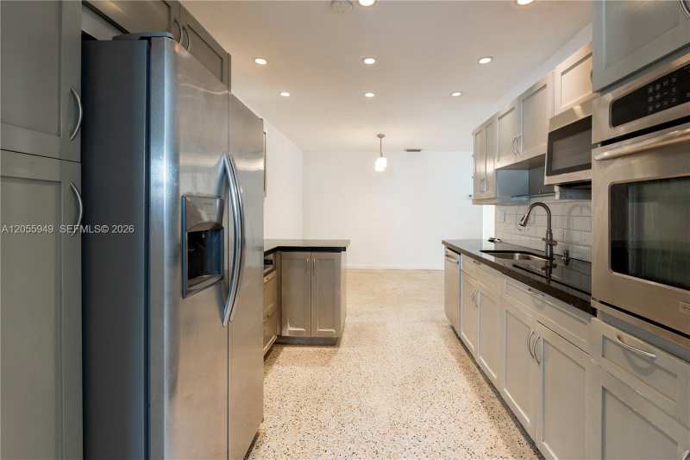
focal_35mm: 16
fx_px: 316
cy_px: 230
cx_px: 345
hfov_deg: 95.0
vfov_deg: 72.0
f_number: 9
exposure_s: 1/4
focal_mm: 11
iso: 250
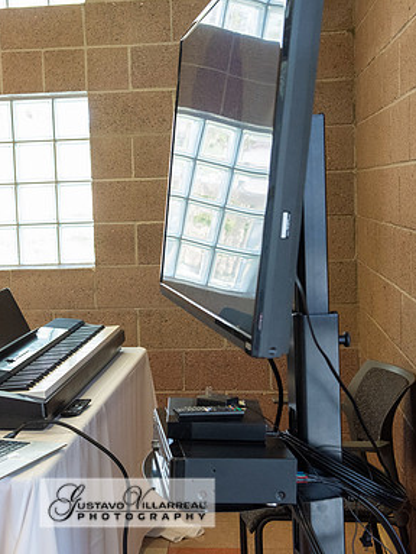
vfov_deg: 30.2
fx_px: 1024
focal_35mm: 64
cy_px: 278
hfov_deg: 22.8
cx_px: 127
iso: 1600
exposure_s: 1/100
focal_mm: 44
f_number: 7.1
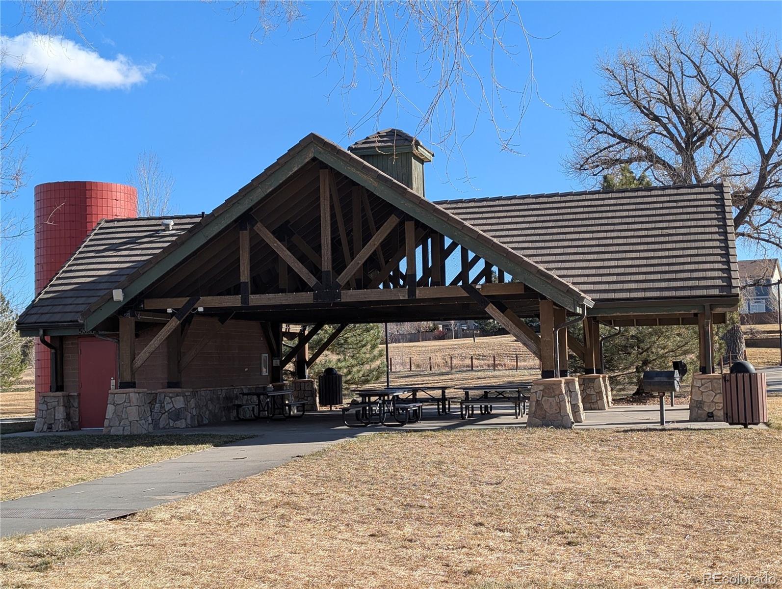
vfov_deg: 29.7
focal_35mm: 49
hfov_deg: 38.9
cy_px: 294
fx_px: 1108
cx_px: 391
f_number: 1.68
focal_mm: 6.9
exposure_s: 1/706
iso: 22
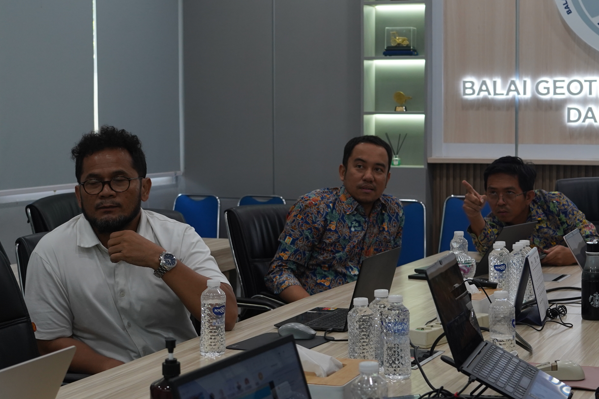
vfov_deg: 18.4
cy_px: 195
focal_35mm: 74
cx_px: 371
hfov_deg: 27.3
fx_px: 1231
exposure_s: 1/125
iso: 1000
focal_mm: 46
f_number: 5.6
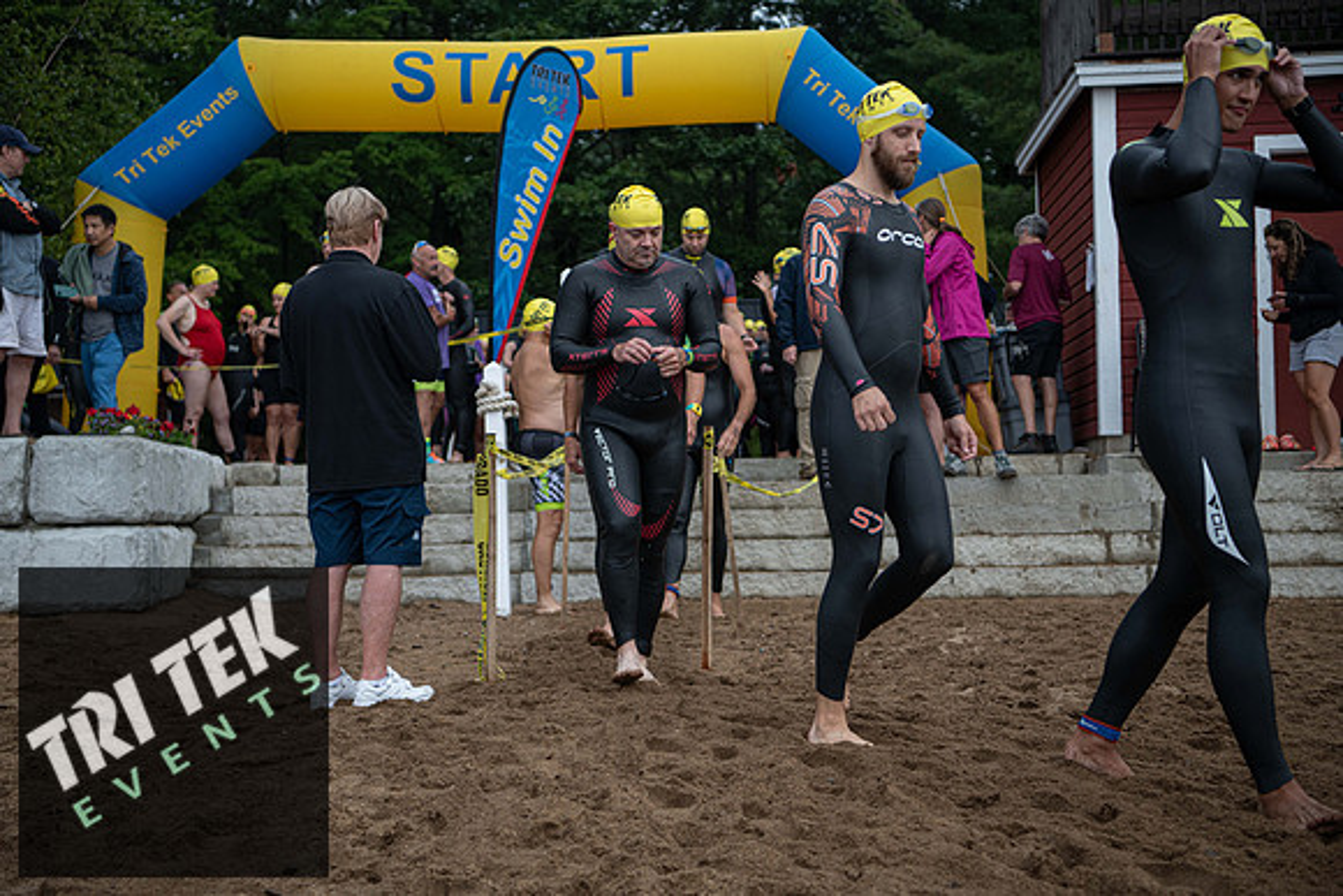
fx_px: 2090
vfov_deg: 24.2
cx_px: 672
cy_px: 448
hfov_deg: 35.6
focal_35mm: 56
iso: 320
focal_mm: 56
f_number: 3.5
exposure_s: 1/640
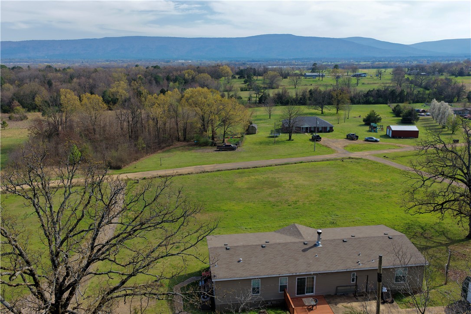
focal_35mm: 28
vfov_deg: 46.4
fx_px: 366
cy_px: 157
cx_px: 236
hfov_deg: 65.5
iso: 100
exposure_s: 1/500
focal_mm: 14.45
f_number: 2.8
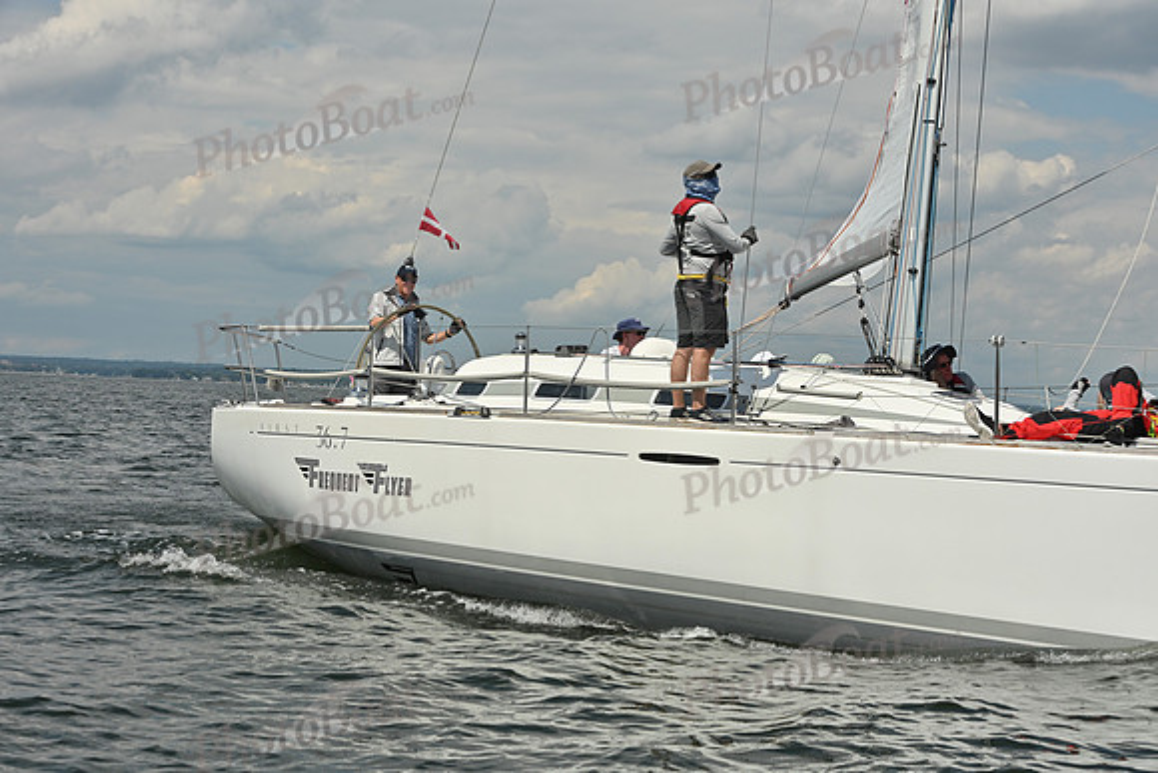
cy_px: 386
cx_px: 579
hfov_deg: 28.8
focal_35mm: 70
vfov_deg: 19.5
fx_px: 2252
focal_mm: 70
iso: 320
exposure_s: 1/1600
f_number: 13
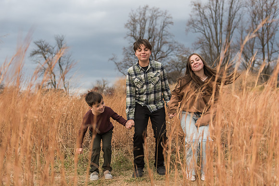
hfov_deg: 45.7
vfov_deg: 31.4
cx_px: 141
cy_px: 89
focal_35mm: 43
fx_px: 331
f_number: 3.2
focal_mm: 40
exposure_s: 1/1250
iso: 800
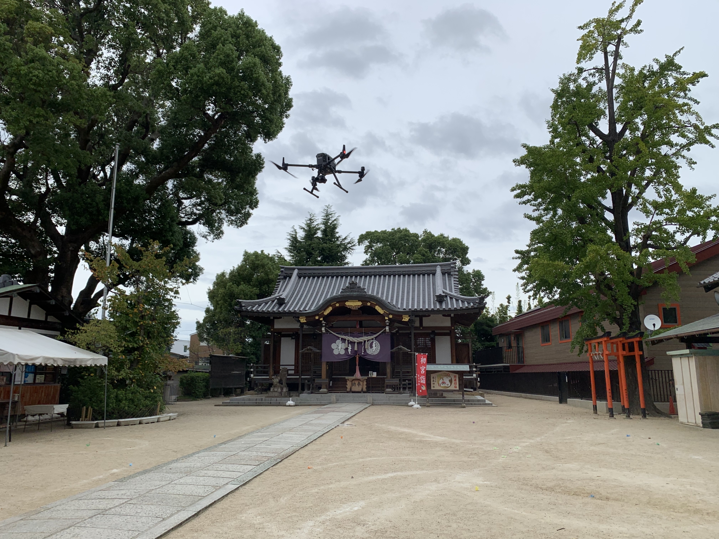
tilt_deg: +12.0
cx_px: 360
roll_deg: -1.4
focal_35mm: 26
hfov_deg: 67.3
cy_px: 270
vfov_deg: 53.1
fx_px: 540
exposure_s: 1/2257
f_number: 1.8
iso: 25
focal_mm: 4.25
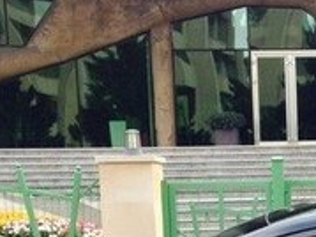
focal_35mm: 122
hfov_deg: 15.6
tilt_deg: -7.5
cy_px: 340
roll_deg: +0.2
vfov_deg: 11.7
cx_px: 369
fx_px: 1113
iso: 50
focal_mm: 4.12
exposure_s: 1/60
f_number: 2.4
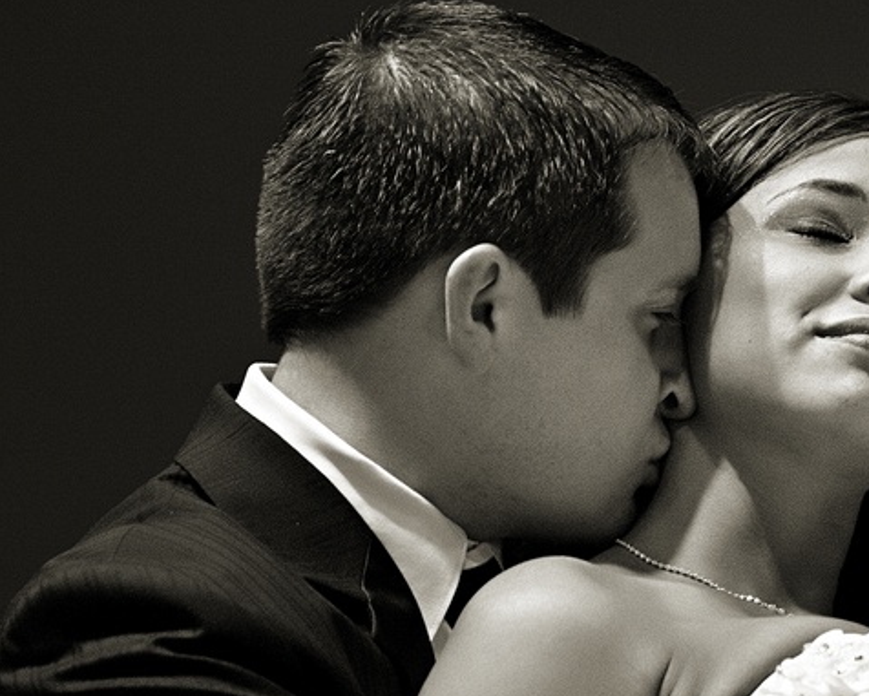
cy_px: 301
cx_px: 469
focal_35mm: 372
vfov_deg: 4.2
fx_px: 9569
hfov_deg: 5.2
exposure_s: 1/160
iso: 1000
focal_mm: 140
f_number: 3.2
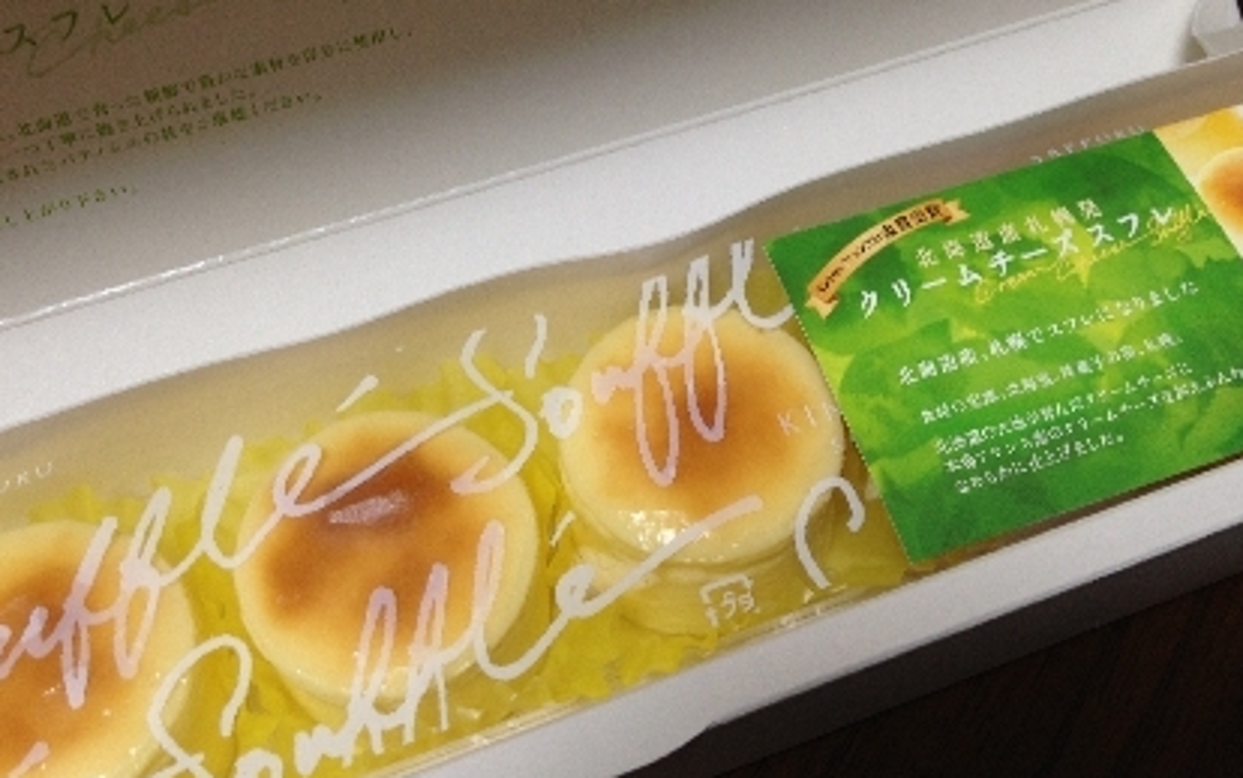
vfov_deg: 29.6
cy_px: 252
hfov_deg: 46.2
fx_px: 1457
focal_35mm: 43
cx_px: 646
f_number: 2.4
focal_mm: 4.28
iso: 64
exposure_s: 1/20
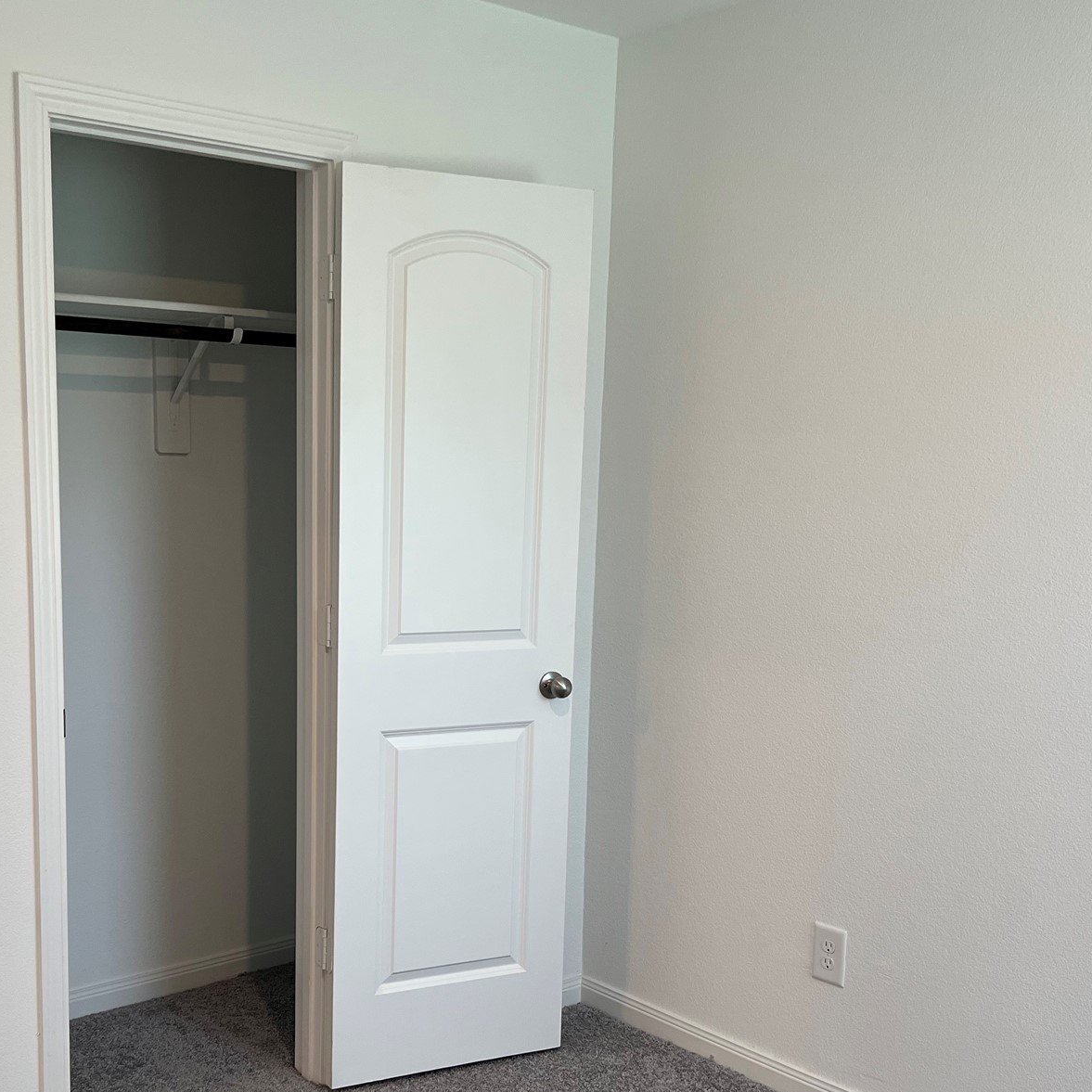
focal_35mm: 40
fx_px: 1428
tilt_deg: -9.5
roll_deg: -1.2
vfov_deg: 41.5
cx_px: 434
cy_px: 690
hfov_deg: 41.7
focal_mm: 5.7
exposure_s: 1/120
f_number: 1.5
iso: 80
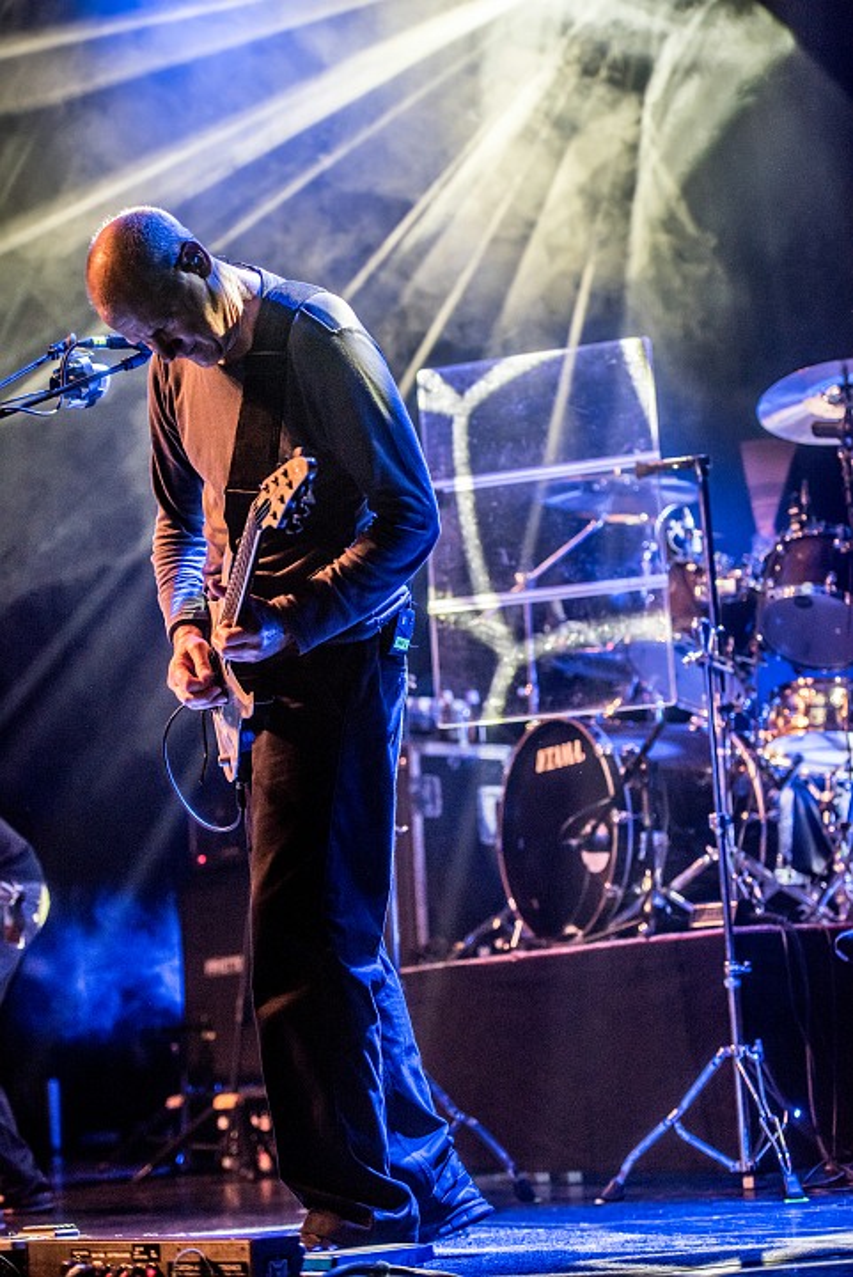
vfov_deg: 28.8
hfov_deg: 19.5
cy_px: 638
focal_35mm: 70
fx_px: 2484
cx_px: 426
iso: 2000
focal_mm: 70
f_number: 2.8
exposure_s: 1/100
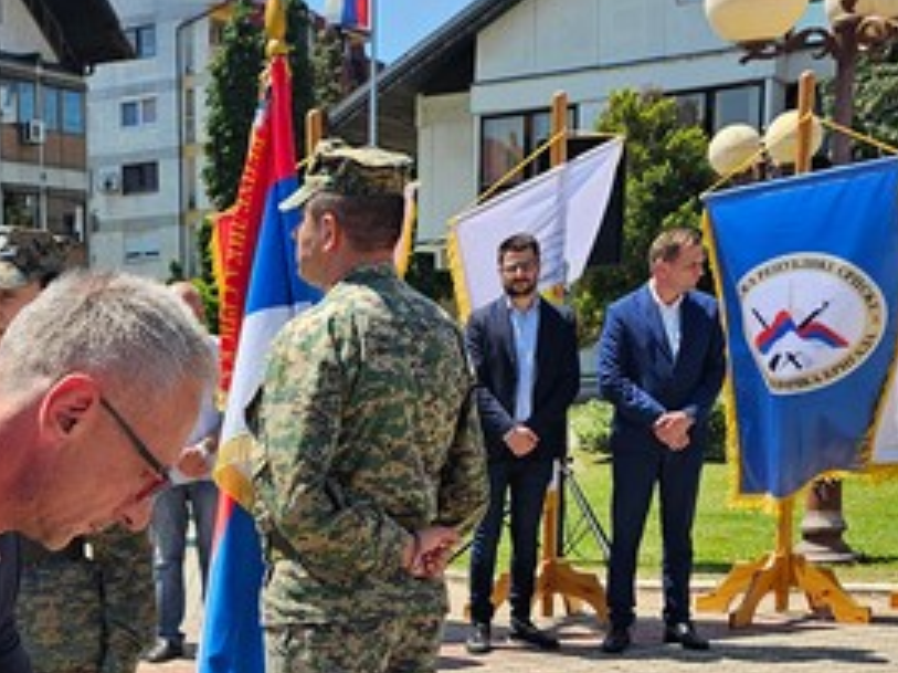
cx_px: -73
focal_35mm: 68
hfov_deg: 26.5
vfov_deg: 20.7
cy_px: 716
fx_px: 1763
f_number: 1.7
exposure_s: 1/395
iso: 10
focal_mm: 6.3
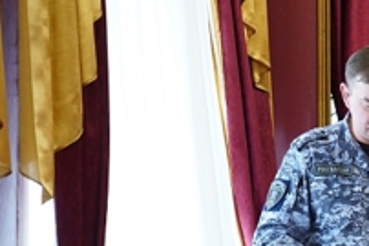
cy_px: 375
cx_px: 488
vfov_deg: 5.5
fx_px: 2554
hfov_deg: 8.1
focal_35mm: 249
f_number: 2.8
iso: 2500
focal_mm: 67
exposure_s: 1/80
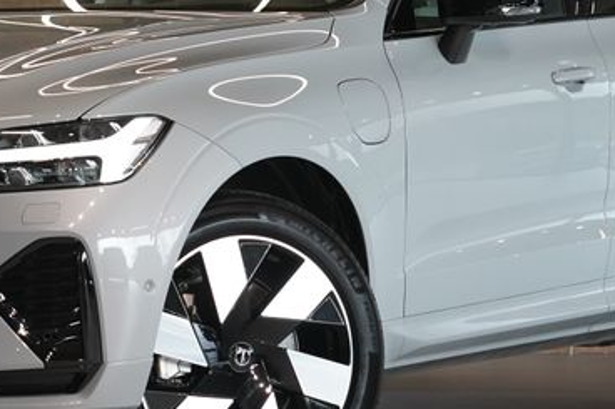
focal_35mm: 192
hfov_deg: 10.7
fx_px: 3278
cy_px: 114
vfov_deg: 7.1
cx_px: 189
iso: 2500
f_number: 5.6
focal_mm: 69
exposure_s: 1/160
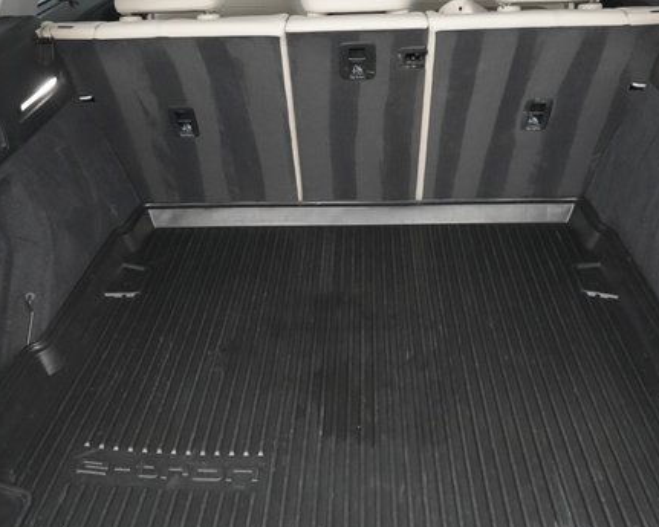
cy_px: 263
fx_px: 761
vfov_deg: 38.2
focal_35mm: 39
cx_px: 327
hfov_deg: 46.8
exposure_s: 1/125
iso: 10000
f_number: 4.5
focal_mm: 28
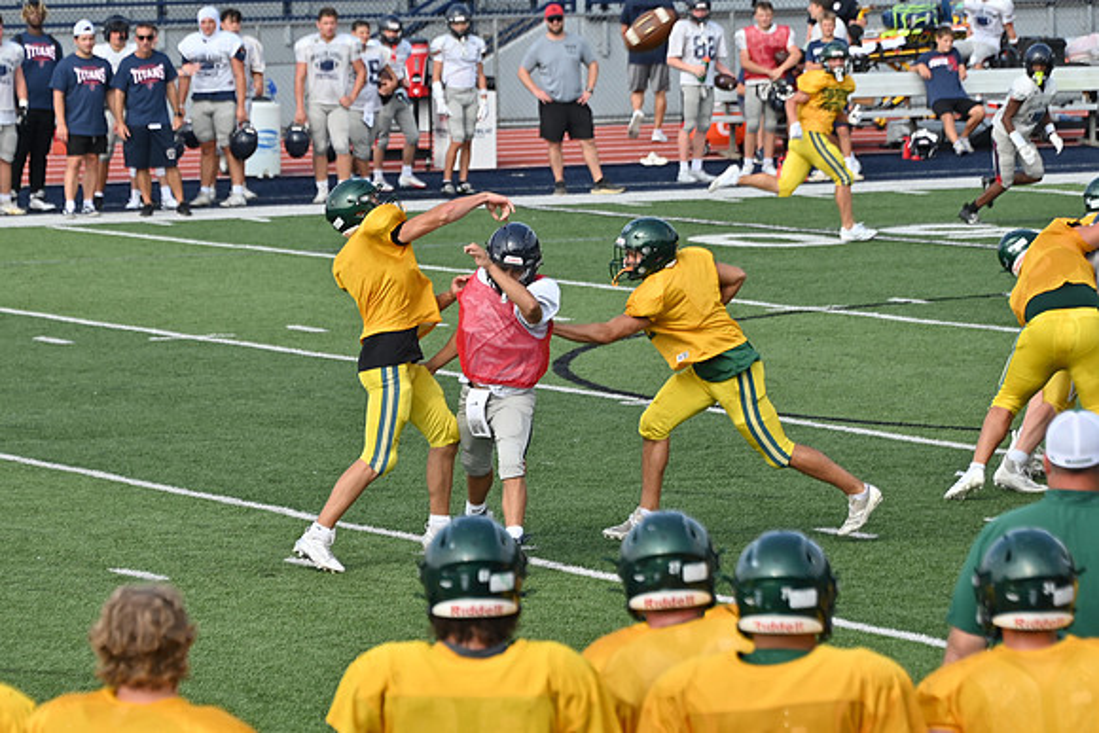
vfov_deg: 4.8
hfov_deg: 7.2
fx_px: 8702
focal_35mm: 285
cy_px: 366
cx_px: 550
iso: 200
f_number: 5.6
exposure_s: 1/800
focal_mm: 190
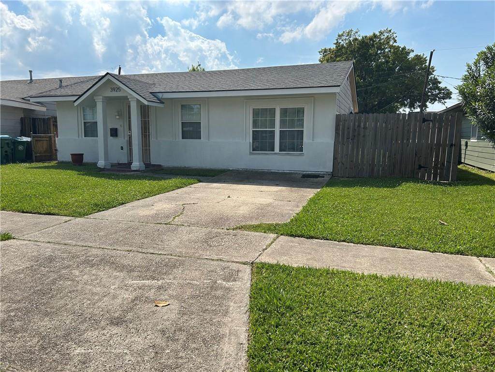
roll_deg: -0.4
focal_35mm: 26
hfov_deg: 67.3
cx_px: 248
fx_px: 372
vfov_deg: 53.1
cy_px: 186
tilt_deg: -7.8
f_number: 1.5
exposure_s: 1/5319
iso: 50
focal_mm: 5.7
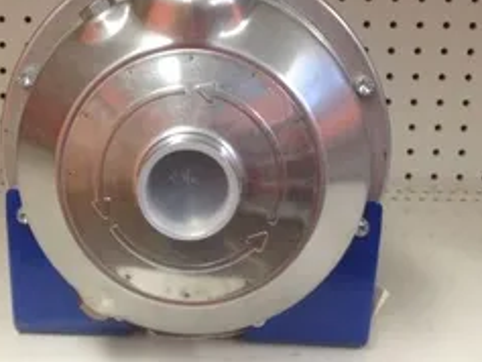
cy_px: 83
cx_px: 159
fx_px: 822
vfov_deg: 24.5
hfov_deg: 32.4
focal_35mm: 59
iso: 64
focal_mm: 4.28
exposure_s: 1/20
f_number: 2.4
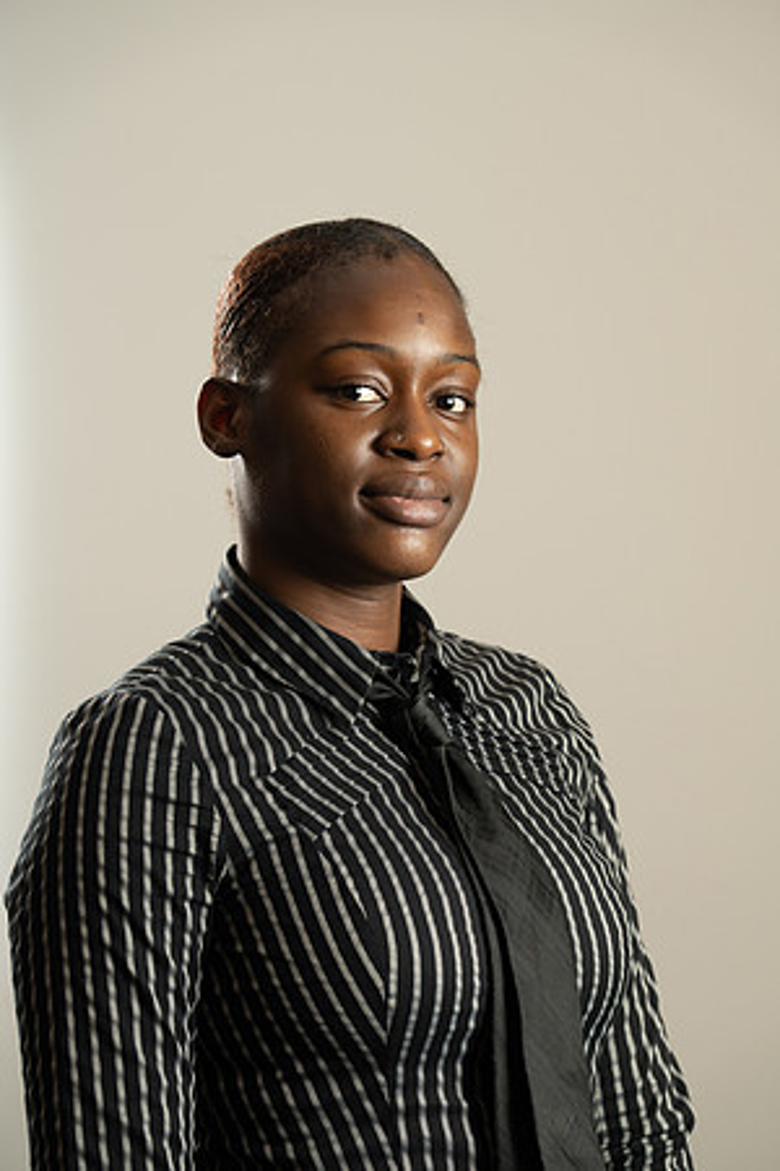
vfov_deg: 13.7
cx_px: 390
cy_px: 586
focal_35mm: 150
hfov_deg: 9.1
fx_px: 4875
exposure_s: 1/200
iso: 500
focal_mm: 150
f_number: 6.3
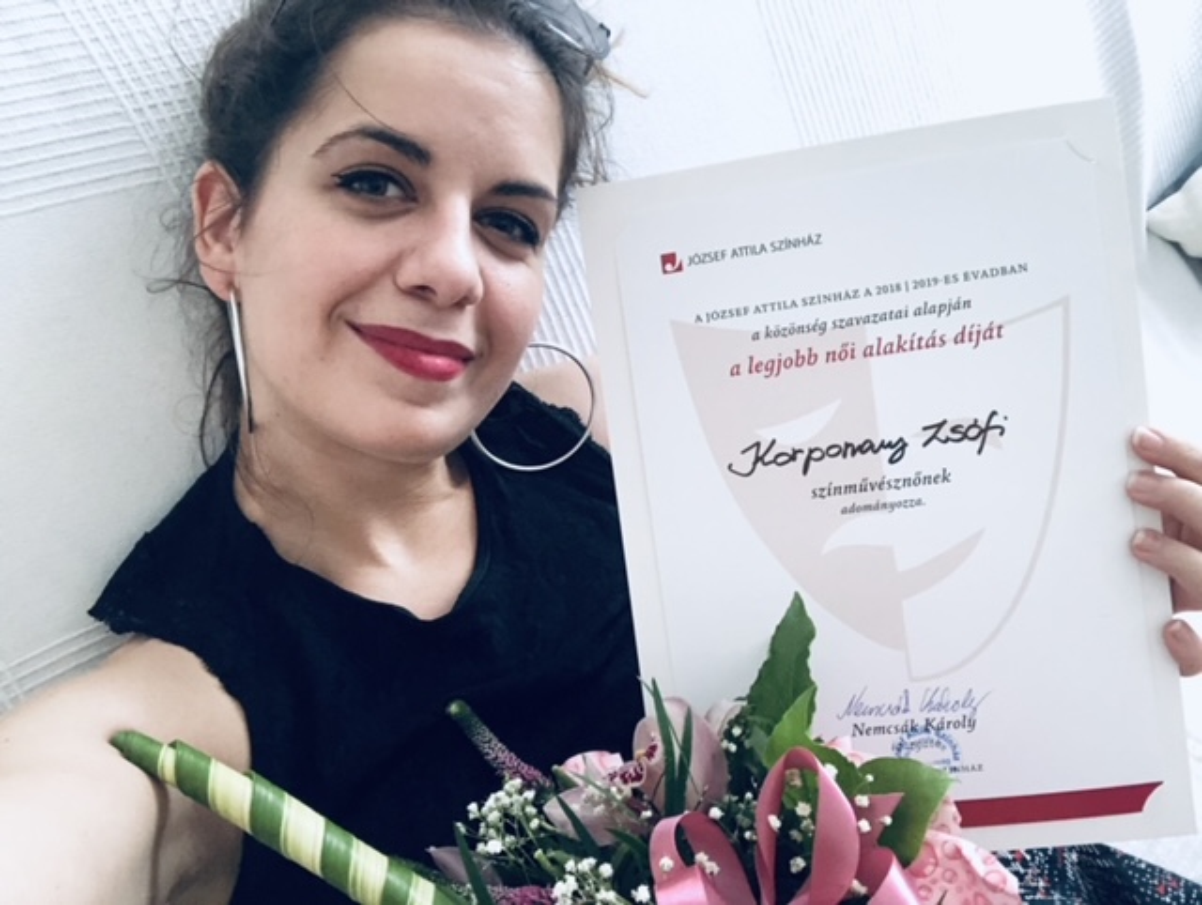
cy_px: 452
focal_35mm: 32
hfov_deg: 56.7
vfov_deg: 44.3
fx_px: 1113
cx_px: 601
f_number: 2.2
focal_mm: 2.87
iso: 320
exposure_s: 1/40
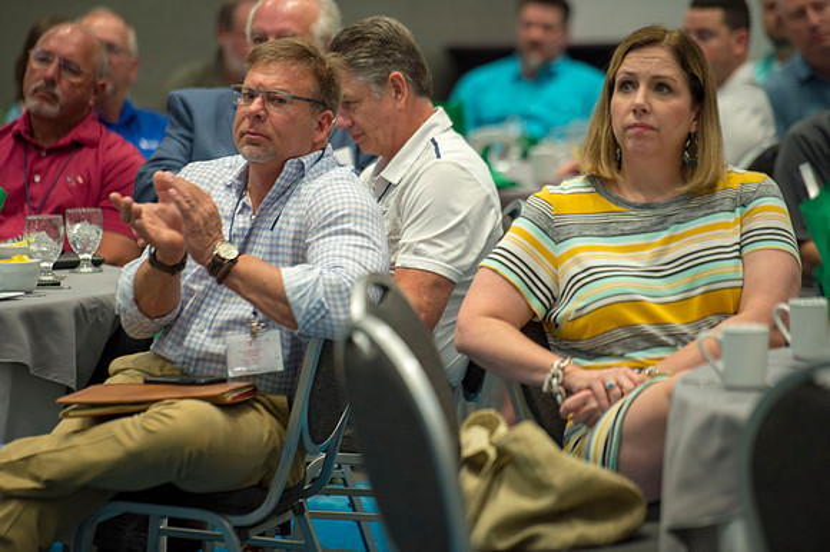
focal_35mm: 200
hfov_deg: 10.3
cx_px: 415
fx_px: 4608
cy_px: 276
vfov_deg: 6.9
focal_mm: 200
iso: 1250
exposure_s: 1/160
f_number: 2.8
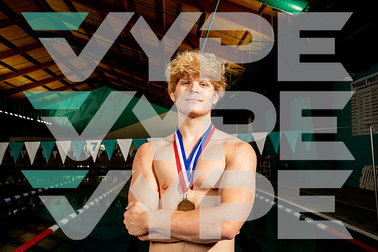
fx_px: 336
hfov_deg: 58.7
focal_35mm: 32
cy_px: 126
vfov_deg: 41.1
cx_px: 189
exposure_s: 1/125
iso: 500
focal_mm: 32
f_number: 7.1
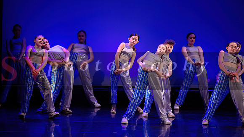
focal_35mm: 141
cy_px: 56
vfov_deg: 8.6
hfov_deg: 15.2
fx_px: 915
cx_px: 122
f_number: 2.8
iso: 1600
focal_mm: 135
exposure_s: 1/250
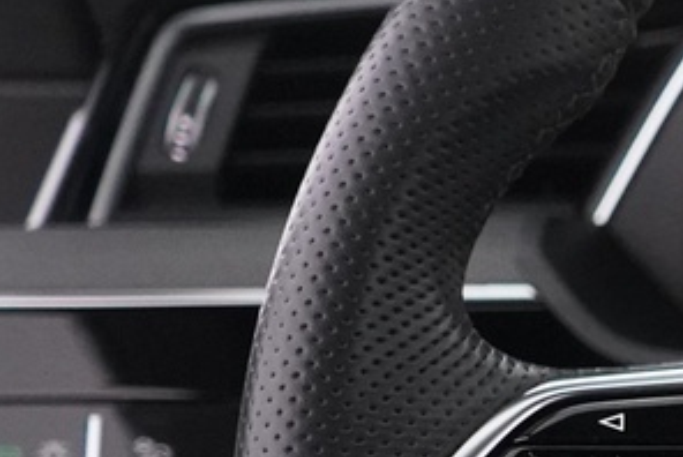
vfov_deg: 8.9
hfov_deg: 12.1
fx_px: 2906
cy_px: 575
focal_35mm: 153
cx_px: 1297
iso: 6400
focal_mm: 28
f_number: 3.5
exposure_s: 1/60
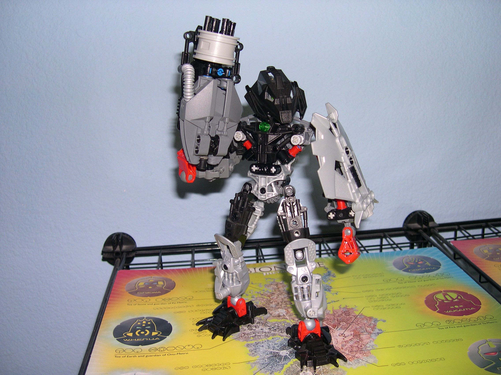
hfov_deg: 49.0
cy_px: 188
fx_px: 550
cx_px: 250
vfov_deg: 37.7
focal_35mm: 38
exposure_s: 1/60
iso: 100
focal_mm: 8
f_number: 2.8
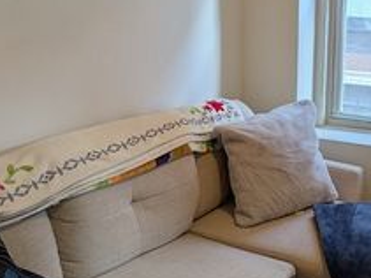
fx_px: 611
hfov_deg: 32.5
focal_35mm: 57
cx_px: 318
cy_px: 141
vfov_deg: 25.6
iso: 100
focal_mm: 6.81
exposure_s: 1/120
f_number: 1.85
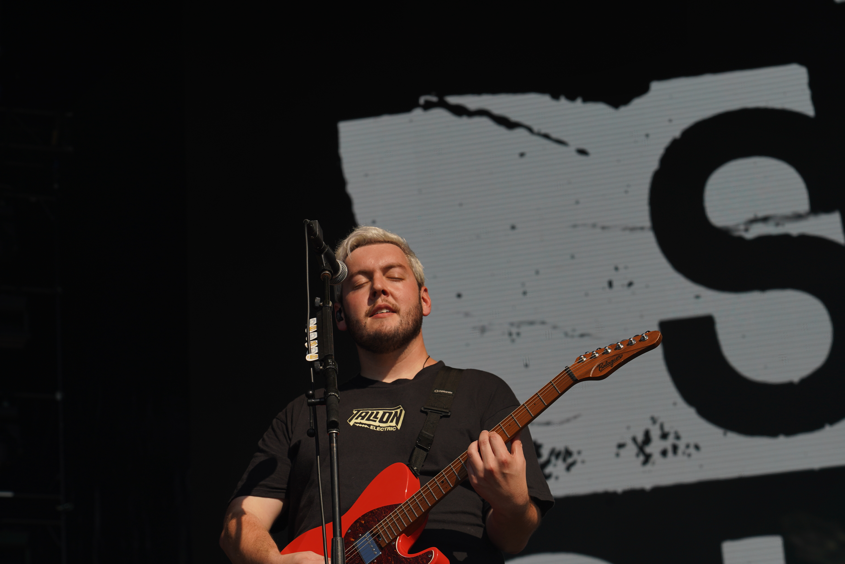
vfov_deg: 13.0
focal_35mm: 105
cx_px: 422
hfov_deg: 19.5
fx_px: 2464
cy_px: 282
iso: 100
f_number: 8
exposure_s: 1/800
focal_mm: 105
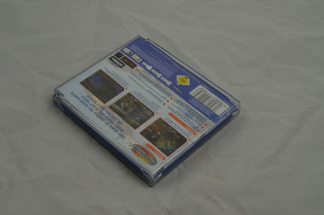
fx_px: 539
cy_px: 108
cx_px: 162
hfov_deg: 33.5
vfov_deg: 22.5
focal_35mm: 60
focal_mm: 40
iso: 100
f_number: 20
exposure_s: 1/4
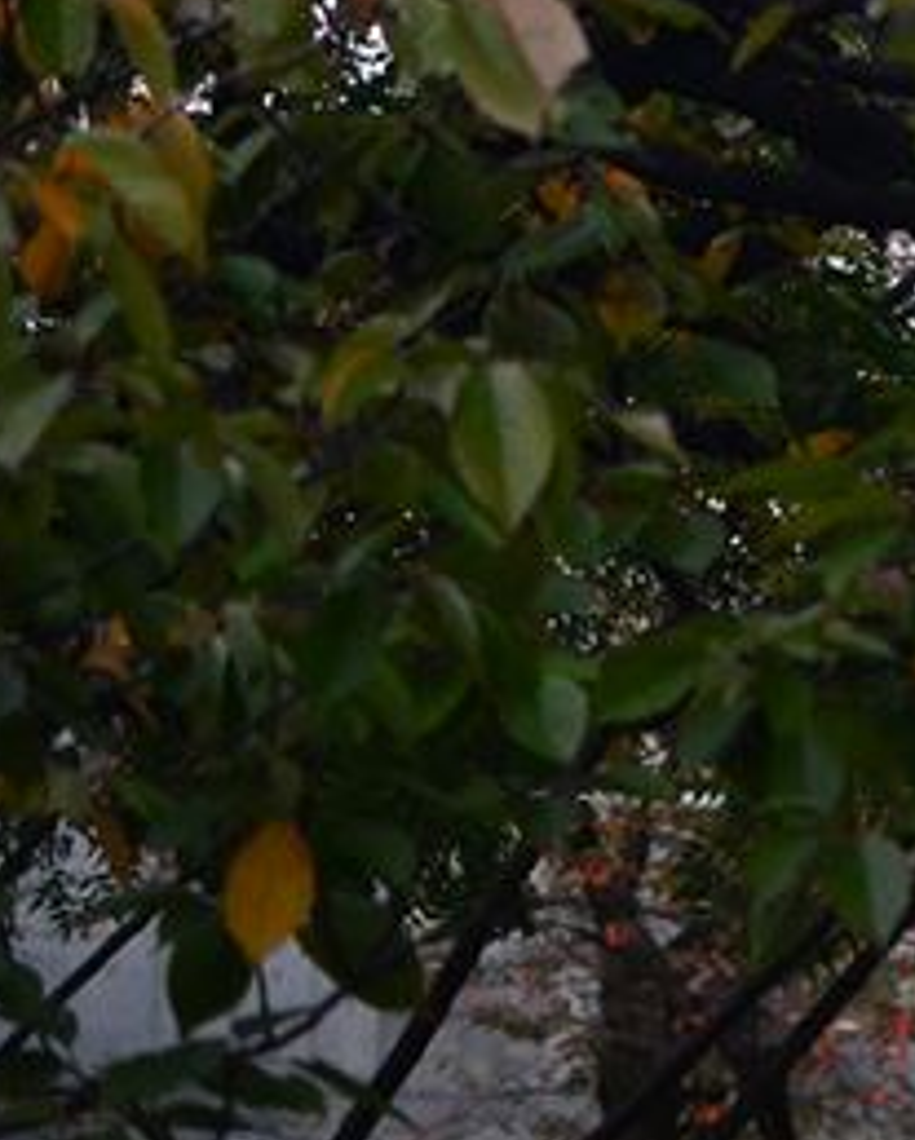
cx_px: 2091
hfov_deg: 7.5
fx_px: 6584
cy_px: -84
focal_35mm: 195
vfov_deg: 9.8
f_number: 2.2
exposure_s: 1/160
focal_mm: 35
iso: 800
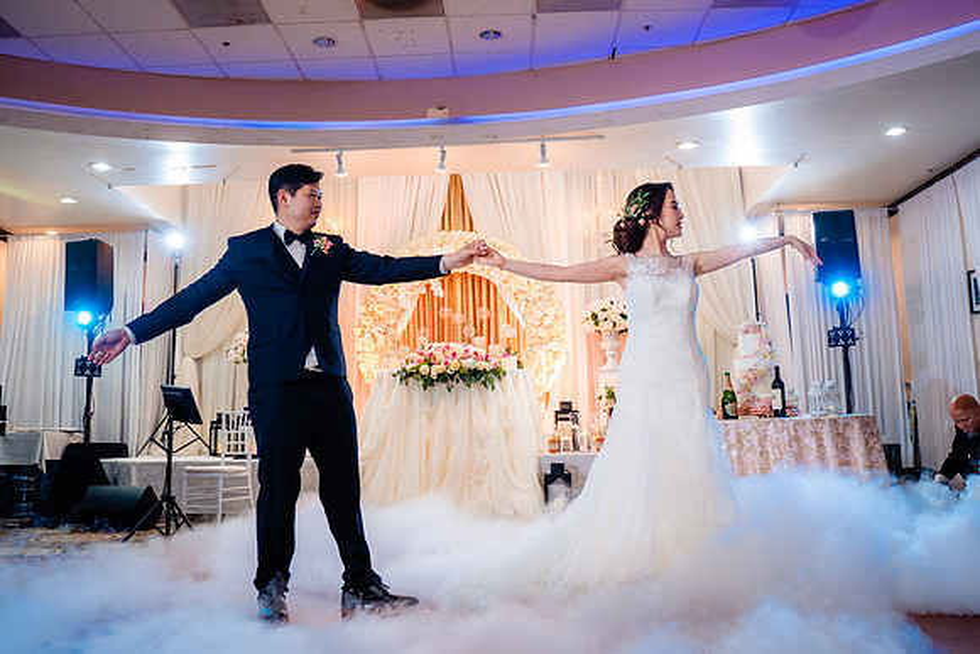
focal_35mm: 32
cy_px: 309
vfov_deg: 41.0
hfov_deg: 58.5
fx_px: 875
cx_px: 488
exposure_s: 1/160
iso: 1000
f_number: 3.5
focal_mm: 28
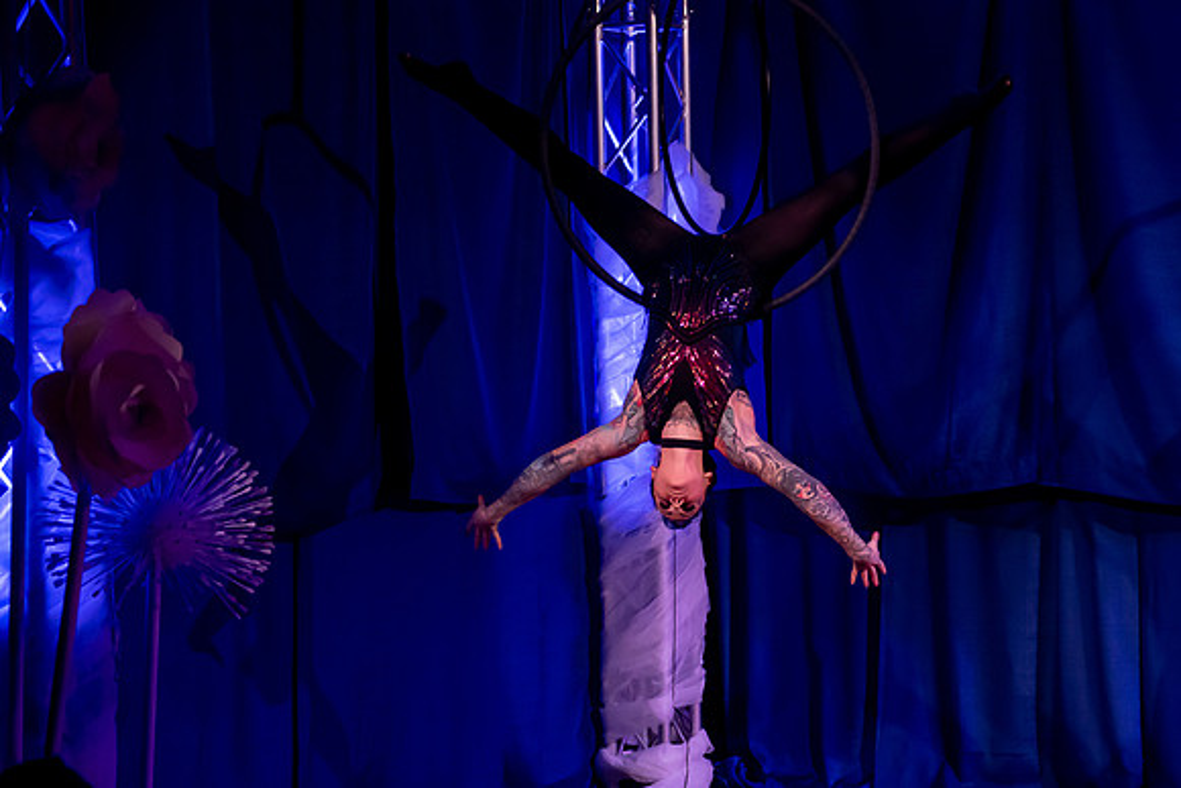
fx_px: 2685
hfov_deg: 24.7
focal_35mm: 82
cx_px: 763
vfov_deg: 16.6
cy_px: 566
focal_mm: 56
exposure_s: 1/160
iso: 3200
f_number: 2.8
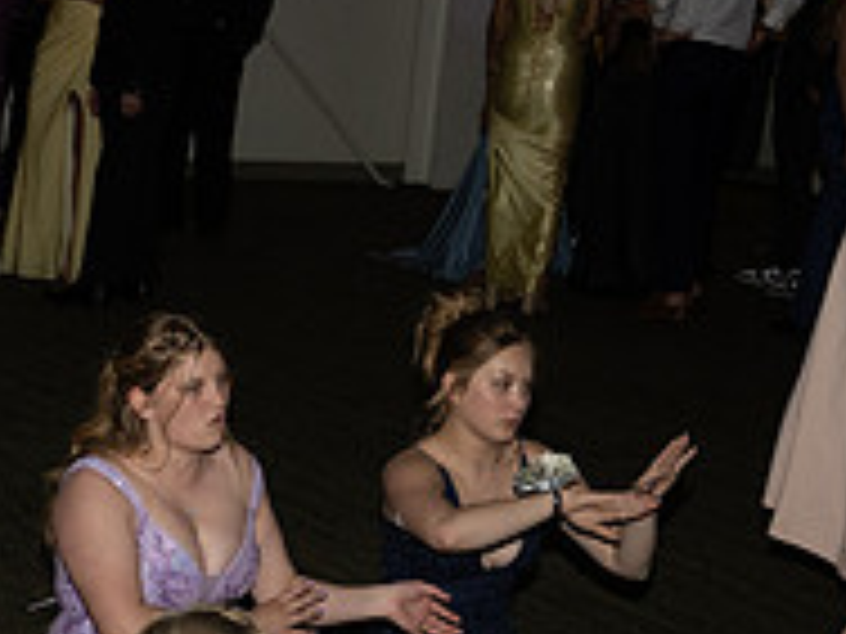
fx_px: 2420
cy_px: 690
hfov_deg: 19.5
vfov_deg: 14.6
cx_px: 114
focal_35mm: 99
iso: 500
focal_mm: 24
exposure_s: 1/200
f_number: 4
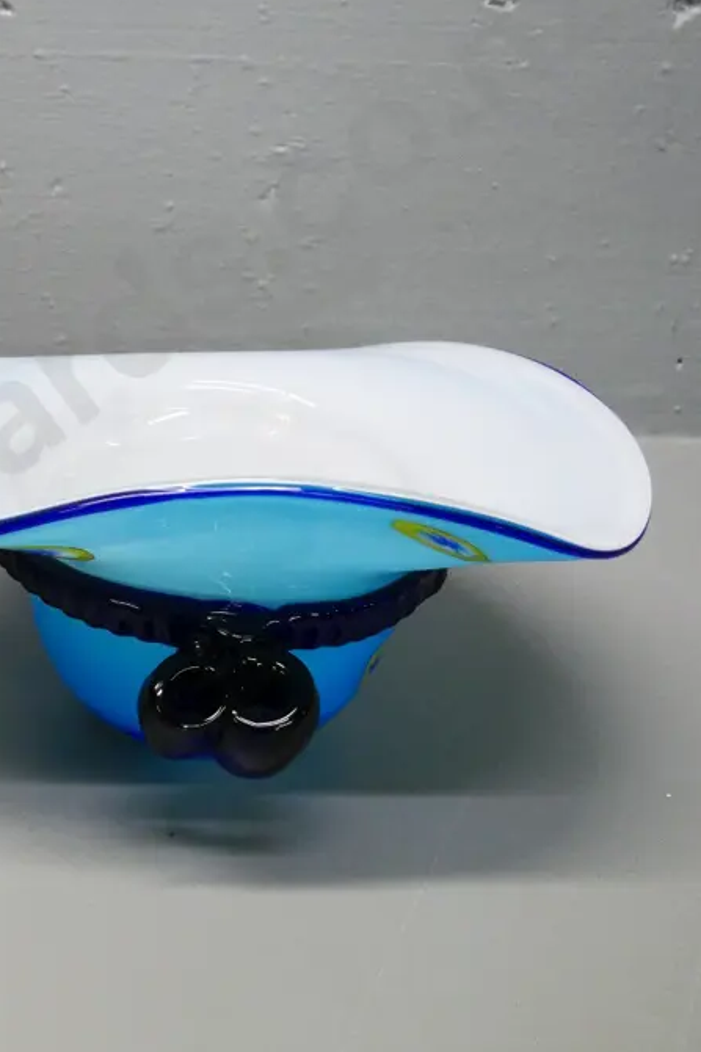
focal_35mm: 73
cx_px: -44
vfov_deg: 27.7
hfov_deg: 18.1
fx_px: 2133
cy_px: 467
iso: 3200
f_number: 4.3
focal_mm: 23
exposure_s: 1/200
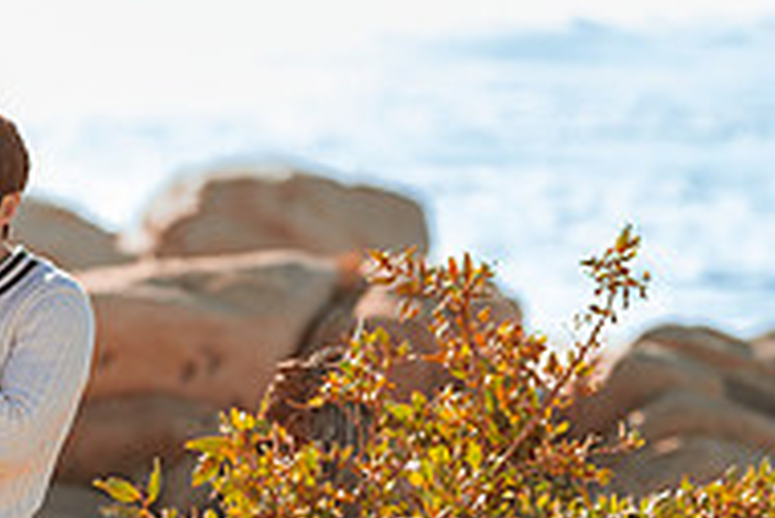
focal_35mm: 412
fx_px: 8876
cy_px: 479
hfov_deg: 5.0
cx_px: 98
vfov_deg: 3.3
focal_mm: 135
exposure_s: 1/800
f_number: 3.2
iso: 50
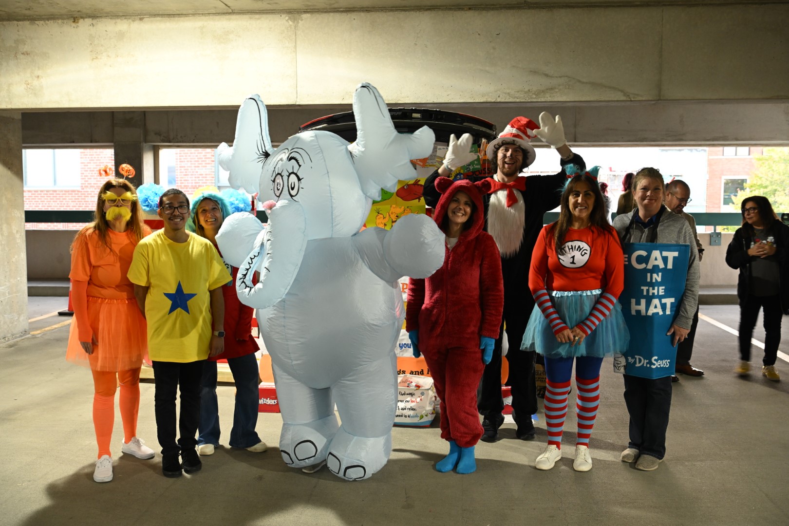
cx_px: 394
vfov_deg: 37.9
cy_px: 263
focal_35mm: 35
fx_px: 767
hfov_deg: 54.4
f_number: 6.3
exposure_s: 1/15
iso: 1600
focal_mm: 35
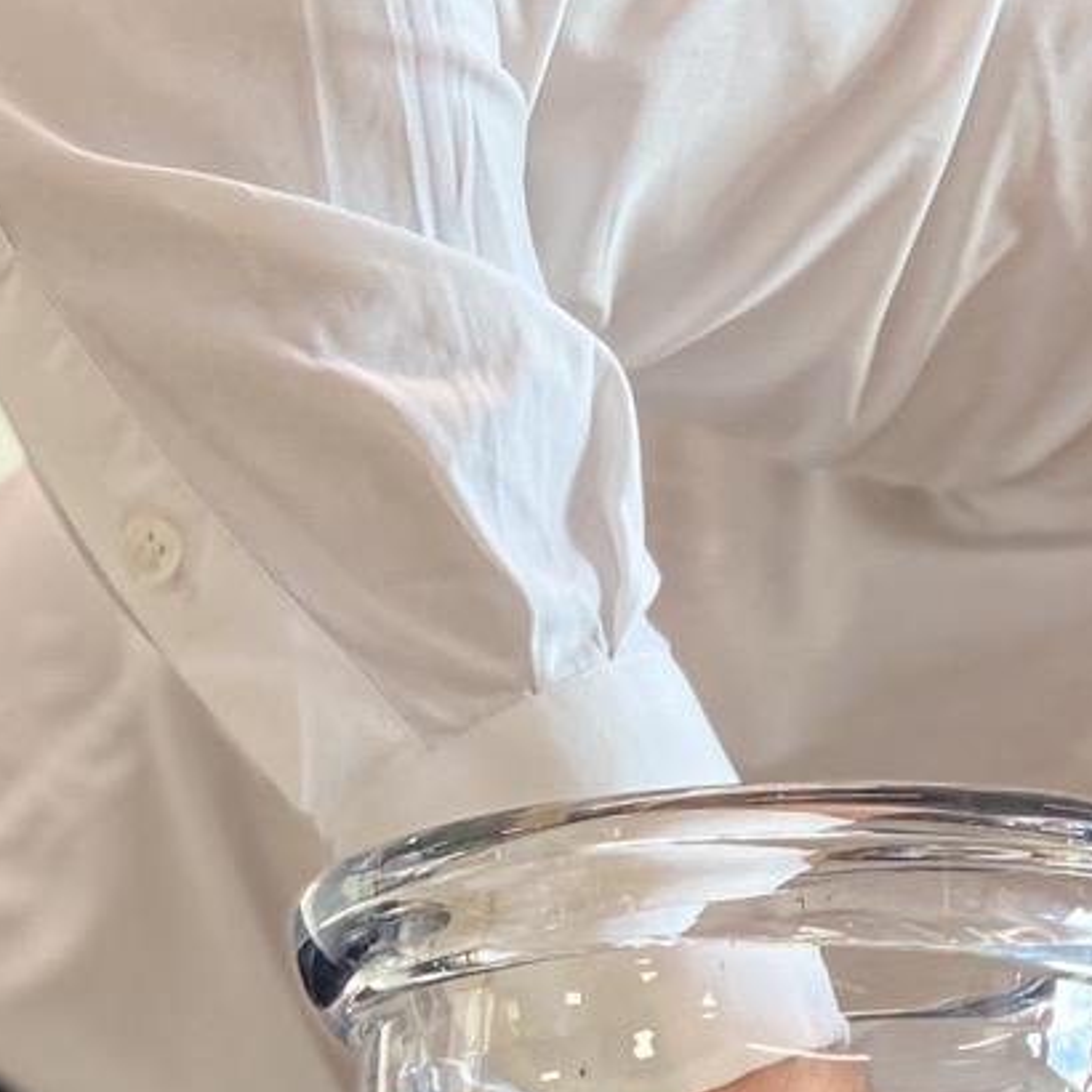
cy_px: 1601
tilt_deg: +2.0
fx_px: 3605
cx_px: 392
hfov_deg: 17.2
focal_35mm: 101
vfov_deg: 15.9
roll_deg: +0.4
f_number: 1.8
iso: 100
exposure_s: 1/100
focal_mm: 4.25
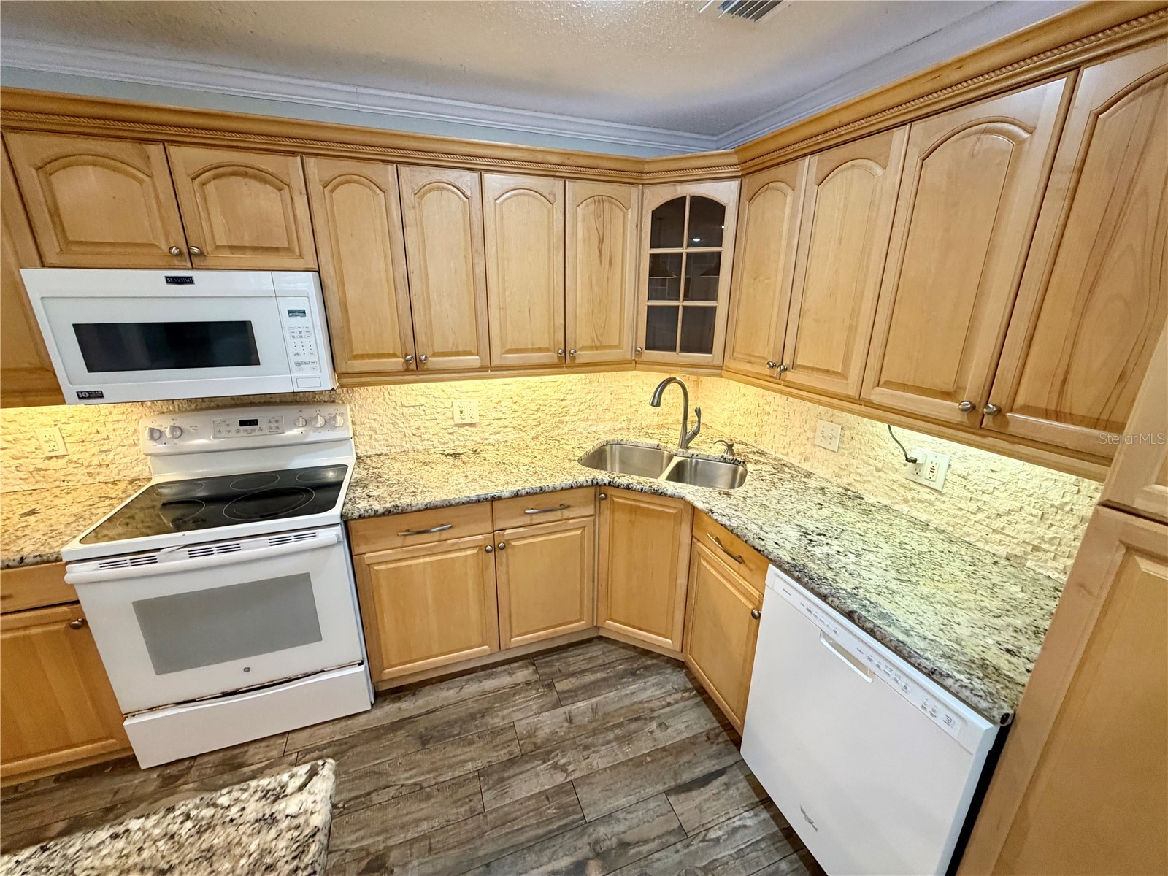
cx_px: 584
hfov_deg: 102.1
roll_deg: -1.6
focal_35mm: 14
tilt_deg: -20.7
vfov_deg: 85.7
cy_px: 438
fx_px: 472
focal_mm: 2.22
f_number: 2.2
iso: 250
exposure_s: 1/60
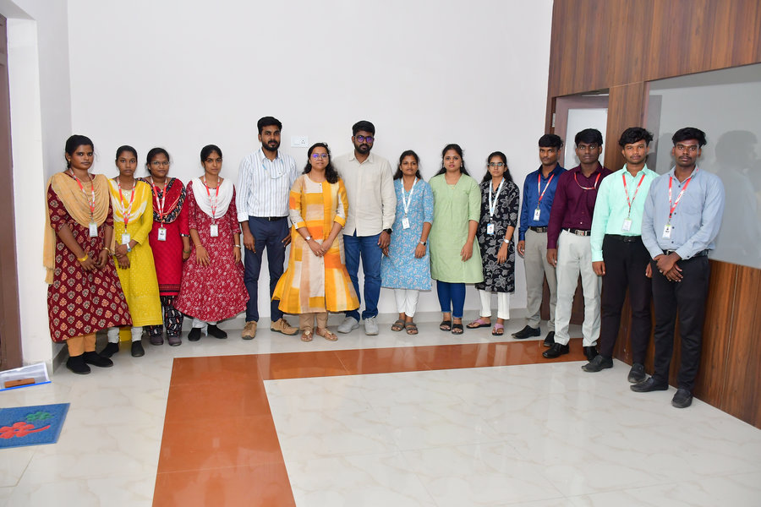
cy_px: 254
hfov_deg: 61.9
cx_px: 380
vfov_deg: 43.6
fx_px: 634
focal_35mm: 30
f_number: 3.5
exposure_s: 1/125
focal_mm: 20
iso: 1000
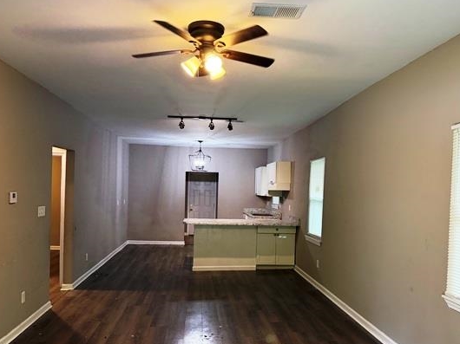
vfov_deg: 48.0
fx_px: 385
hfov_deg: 61.7
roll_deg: -1.3
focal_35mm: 29
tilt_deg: -2.3
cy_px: 198
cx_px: 240
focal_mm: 6.76
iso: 400
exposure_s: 1/120
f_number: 1.78
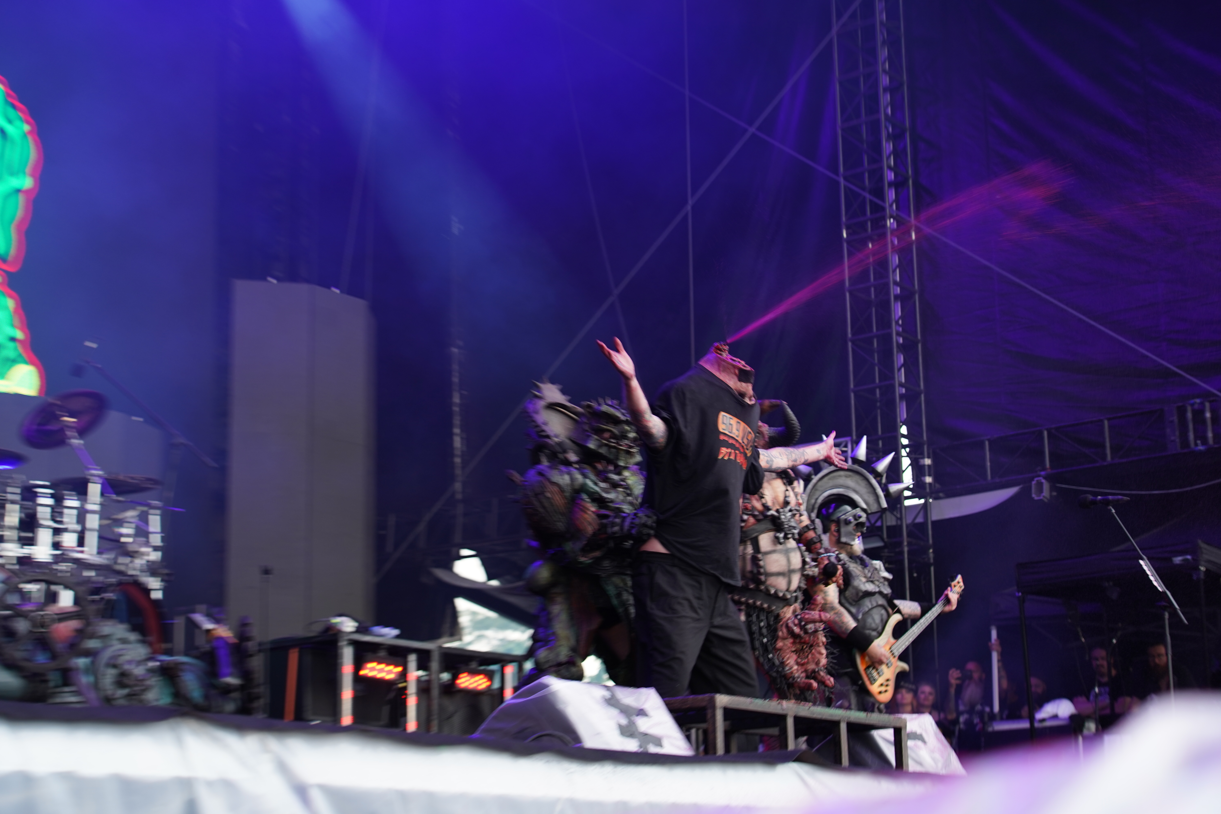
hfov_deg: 32.9
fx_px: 2069
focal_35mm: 61
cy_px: 407
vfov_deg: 22.3
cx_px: 610
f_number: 4
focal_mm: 61
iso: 320
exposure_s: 1/125
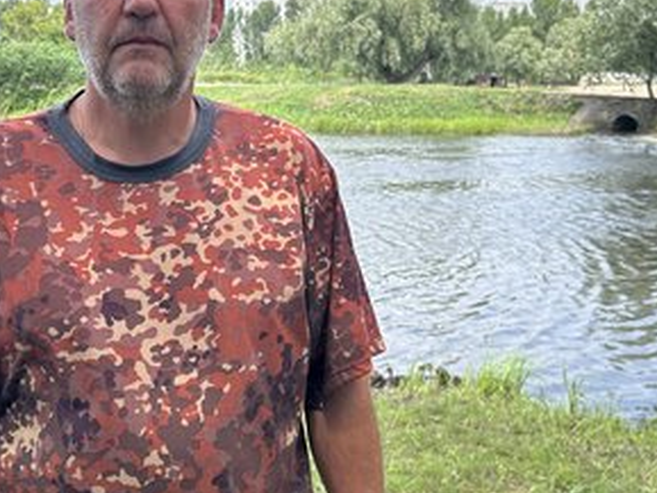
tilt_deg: -6.5
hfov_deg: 51.0
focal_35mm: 36
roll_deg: -0.6
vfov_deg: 39.2
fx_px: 684
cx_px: 259
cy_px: 159
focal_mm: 5.7
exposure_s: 1/2045
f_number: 1.5
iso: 50
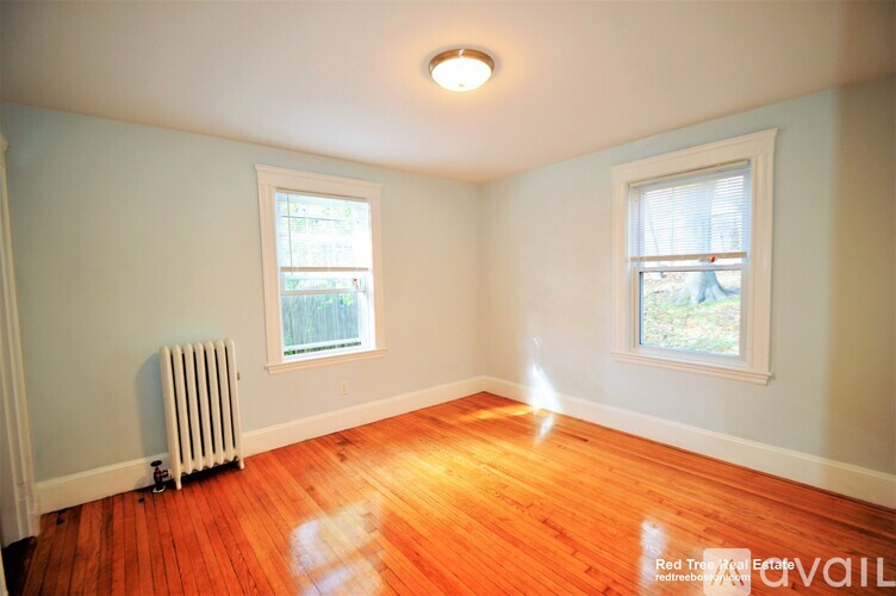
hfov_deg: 100.4
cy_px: 298
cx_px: 448
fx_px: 373
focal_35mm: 15
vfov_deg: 77.2
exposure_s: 1/60
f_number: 4
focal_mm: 10
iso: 400
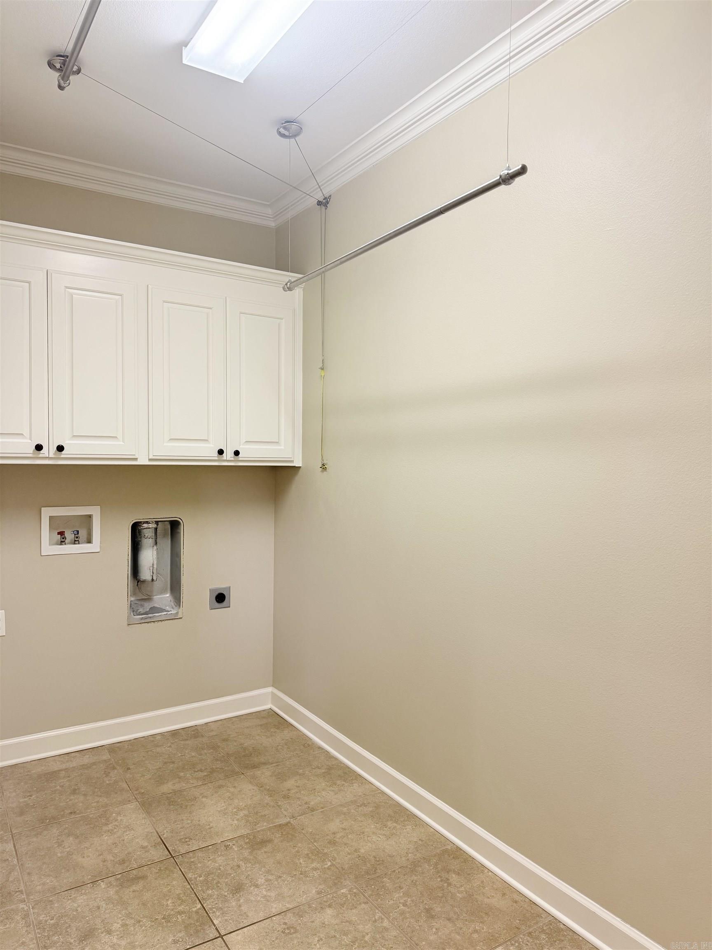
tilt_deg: -0.8
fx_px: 658
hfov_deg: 56.8
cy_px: 475
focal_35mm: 24
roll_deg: -0.7
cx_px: 356
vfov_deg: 71.6
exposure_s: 1/120
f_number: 1.78
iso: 160
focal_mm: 6.76
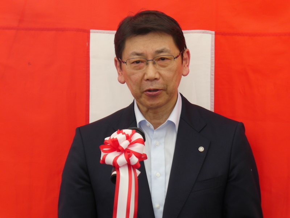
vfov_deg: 5.0
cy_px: 109
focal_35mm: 300
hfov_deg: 6.6
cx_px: 145
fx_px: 2513
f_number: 5.8
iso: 100
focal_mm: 53.8
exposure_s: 1/100
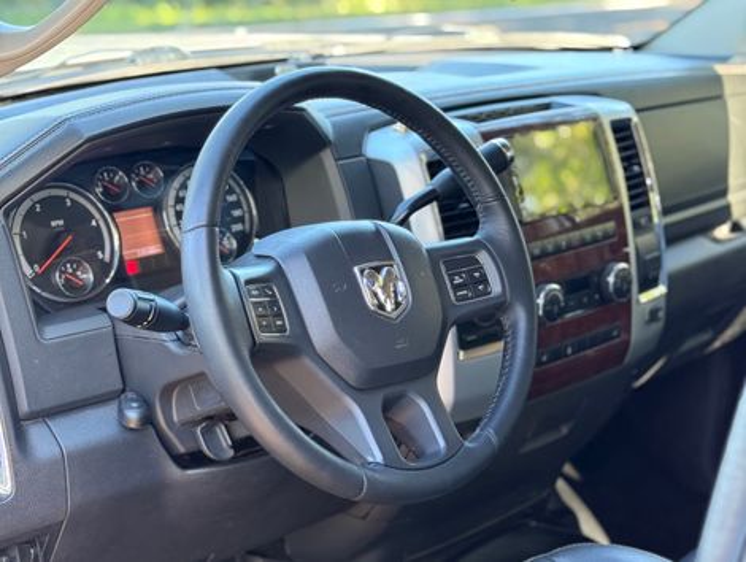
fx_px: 1036
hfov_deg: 39.6
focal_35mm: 48
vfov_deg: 30.3
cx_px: 373
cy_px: 281
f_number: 1.78
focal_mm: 6.76
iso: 250
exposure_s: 1/60
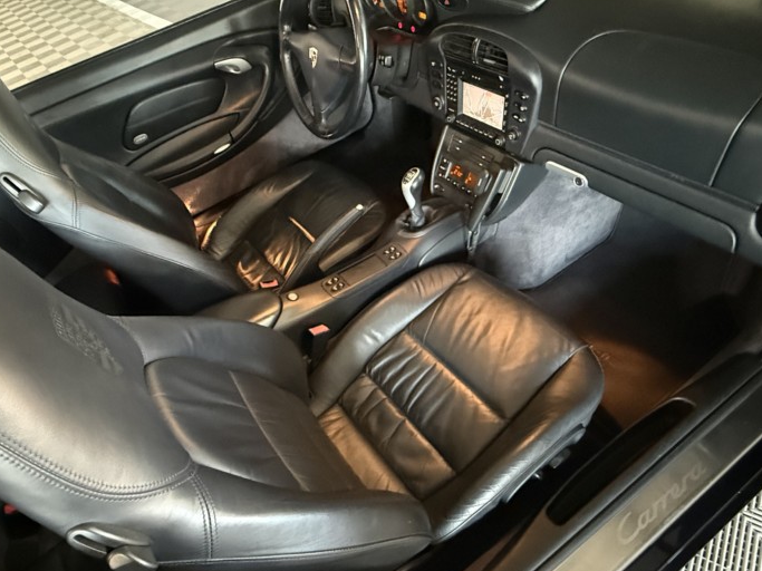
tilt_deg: -50.4
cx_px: 347
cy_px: 338
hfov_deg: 78.8
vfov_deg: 63.0
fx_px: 462
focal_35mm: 21
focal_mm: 2.22
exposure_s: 1/25
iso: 1600
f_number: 2.2
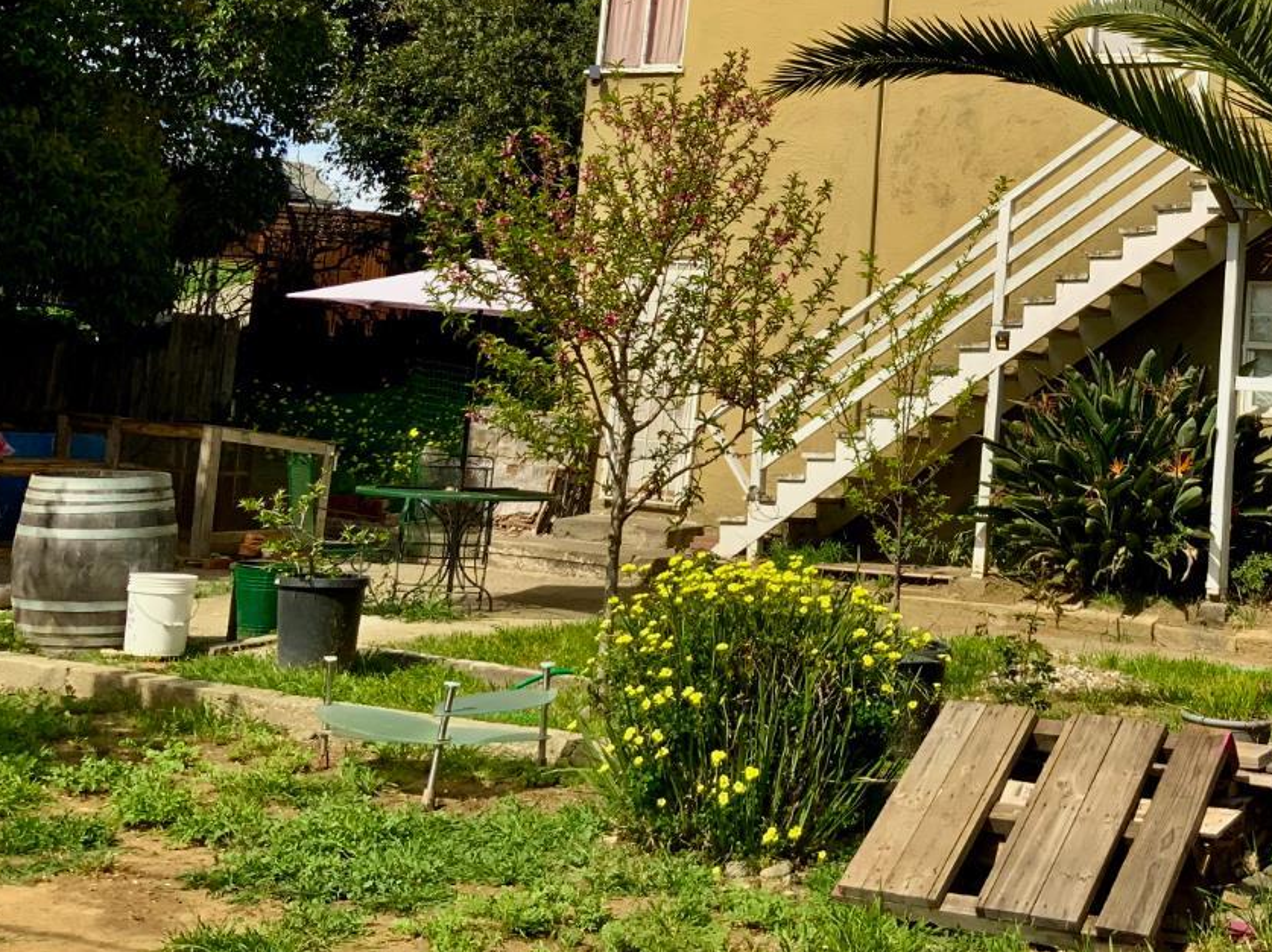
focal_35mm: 52
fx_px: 1910
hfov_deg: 35.0
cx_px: 1106
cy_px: 203
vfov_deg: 27.5
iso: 16
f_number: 1.8
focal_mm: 3
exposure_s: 1/1912
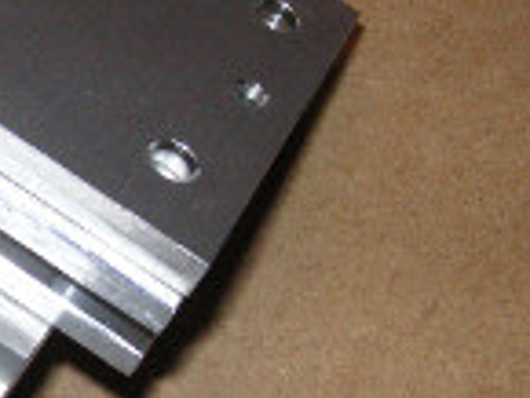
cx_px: -44
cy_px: 197
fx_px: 1563
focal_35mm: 102
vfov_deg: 14.5
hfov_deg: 18.6
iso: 160
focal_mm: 6.1
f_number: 6.7
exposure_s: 1/45
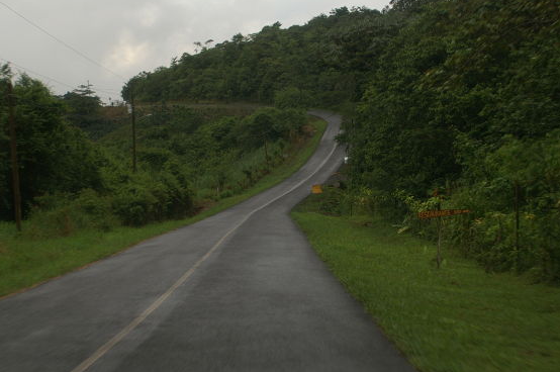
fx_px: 1176
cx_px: 291
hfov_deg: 26.8
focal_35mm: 76
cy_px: 141
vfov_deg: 17.9
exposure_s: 1/60
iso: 100
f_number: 5.6
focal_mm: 35
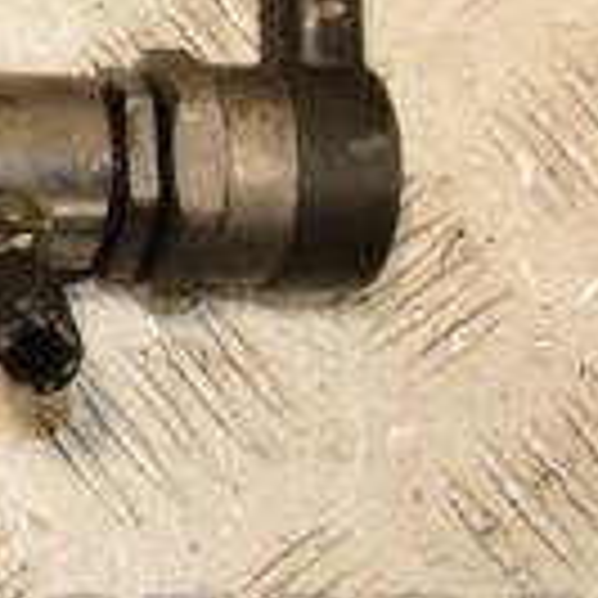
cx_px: -670
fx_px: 3147
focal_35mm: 161
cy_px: 63
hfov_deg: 9.9
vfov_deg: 10.8
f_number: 8
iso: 800
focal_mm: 28
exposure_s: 1/200
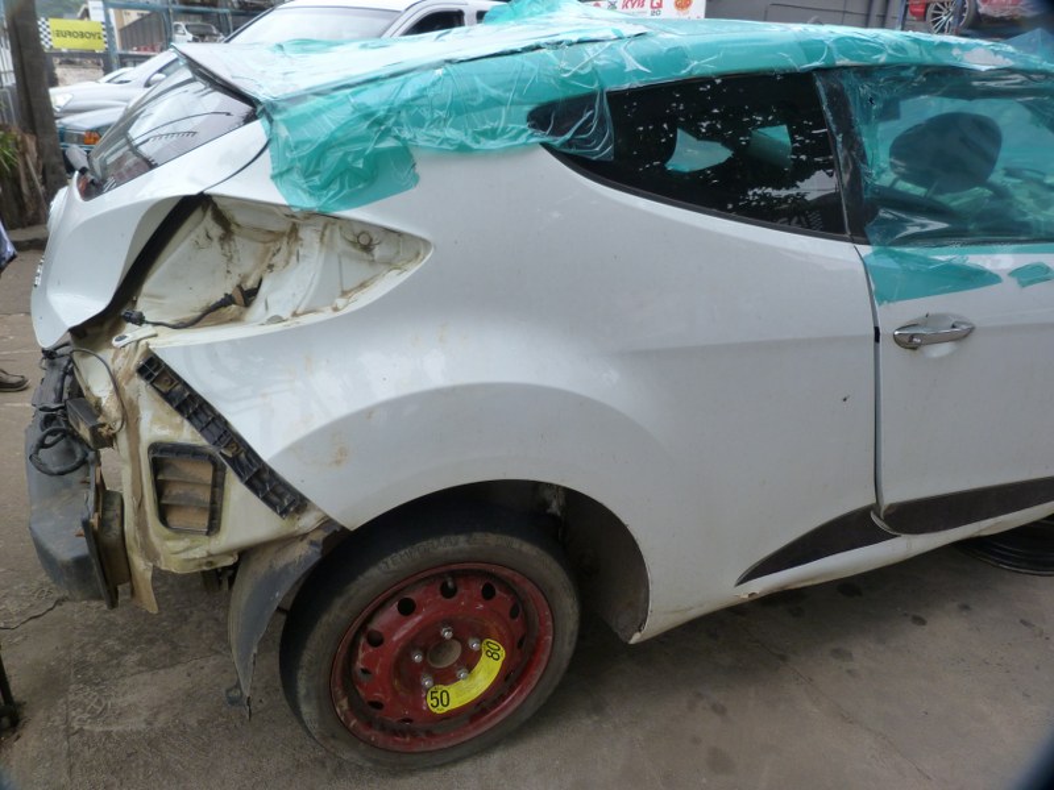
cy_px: 395
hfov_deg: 69.4
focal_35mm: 25
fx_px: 761
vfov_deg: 54.9
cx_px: 527
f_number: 3.6
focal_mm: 4.5
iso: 125
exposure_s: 1/100
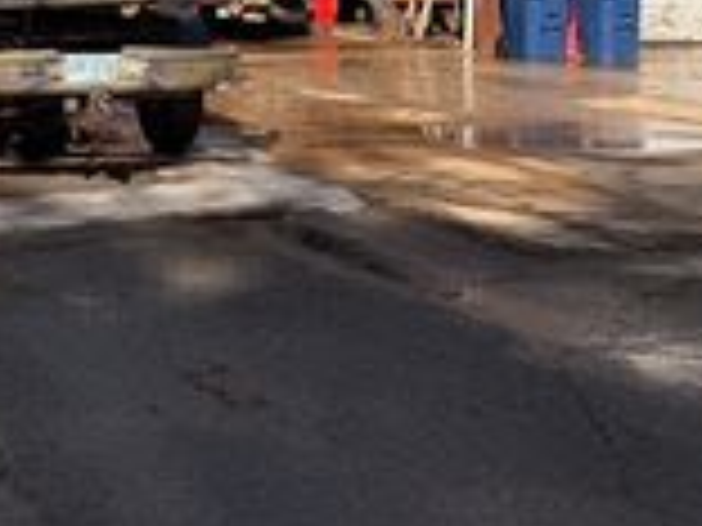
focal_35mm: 77
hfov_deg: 24.7
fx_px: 1562
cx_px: 94
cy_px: -52
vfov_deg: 18.4
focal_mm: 6.76
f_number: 1.78
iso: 80
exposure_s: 1/4673
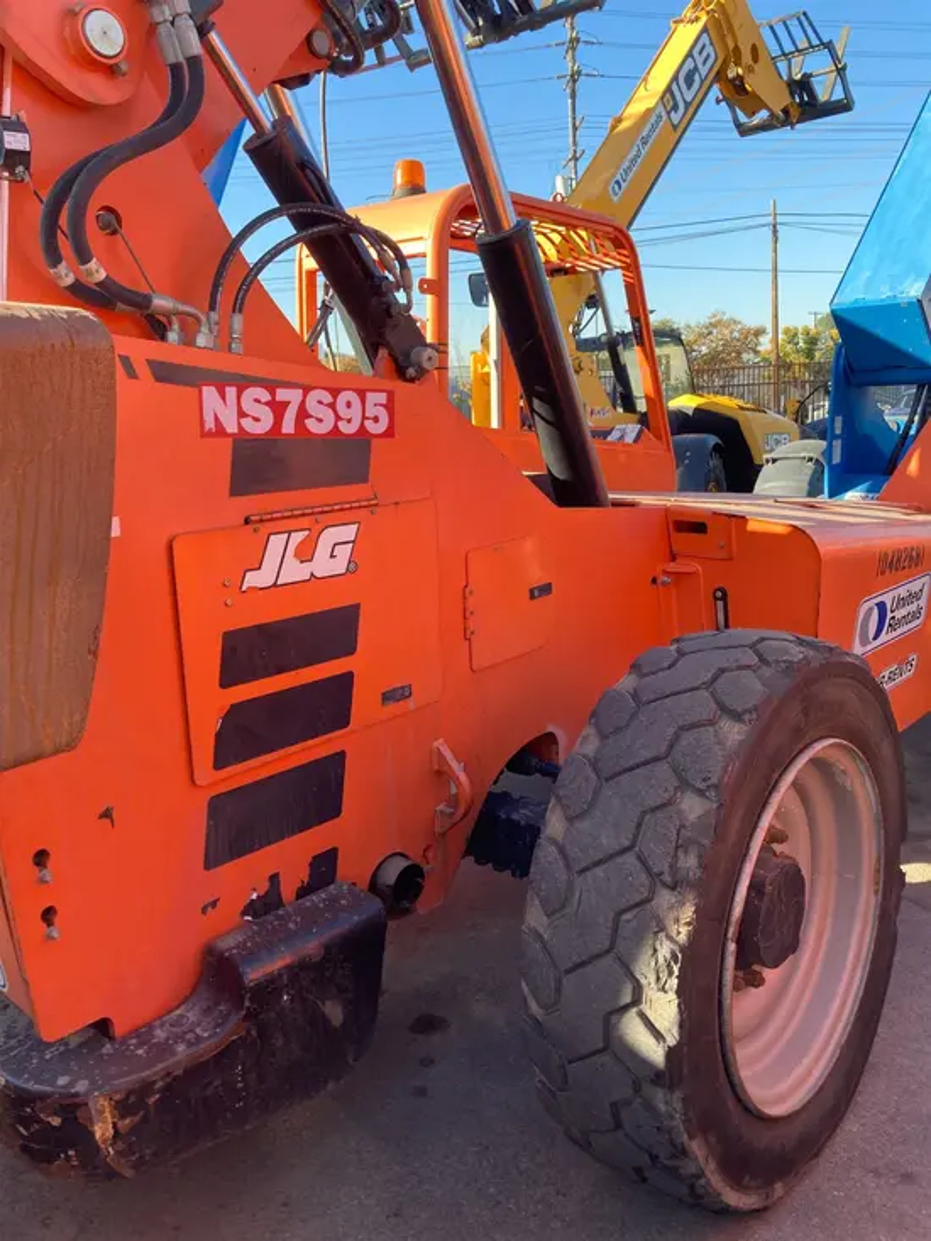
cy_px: 620
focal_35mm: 28
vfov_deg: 63.4
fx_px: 1004
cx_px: 466
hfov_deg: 49.8
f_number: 1.8
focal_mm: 3.99
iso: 20
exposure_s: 1/225
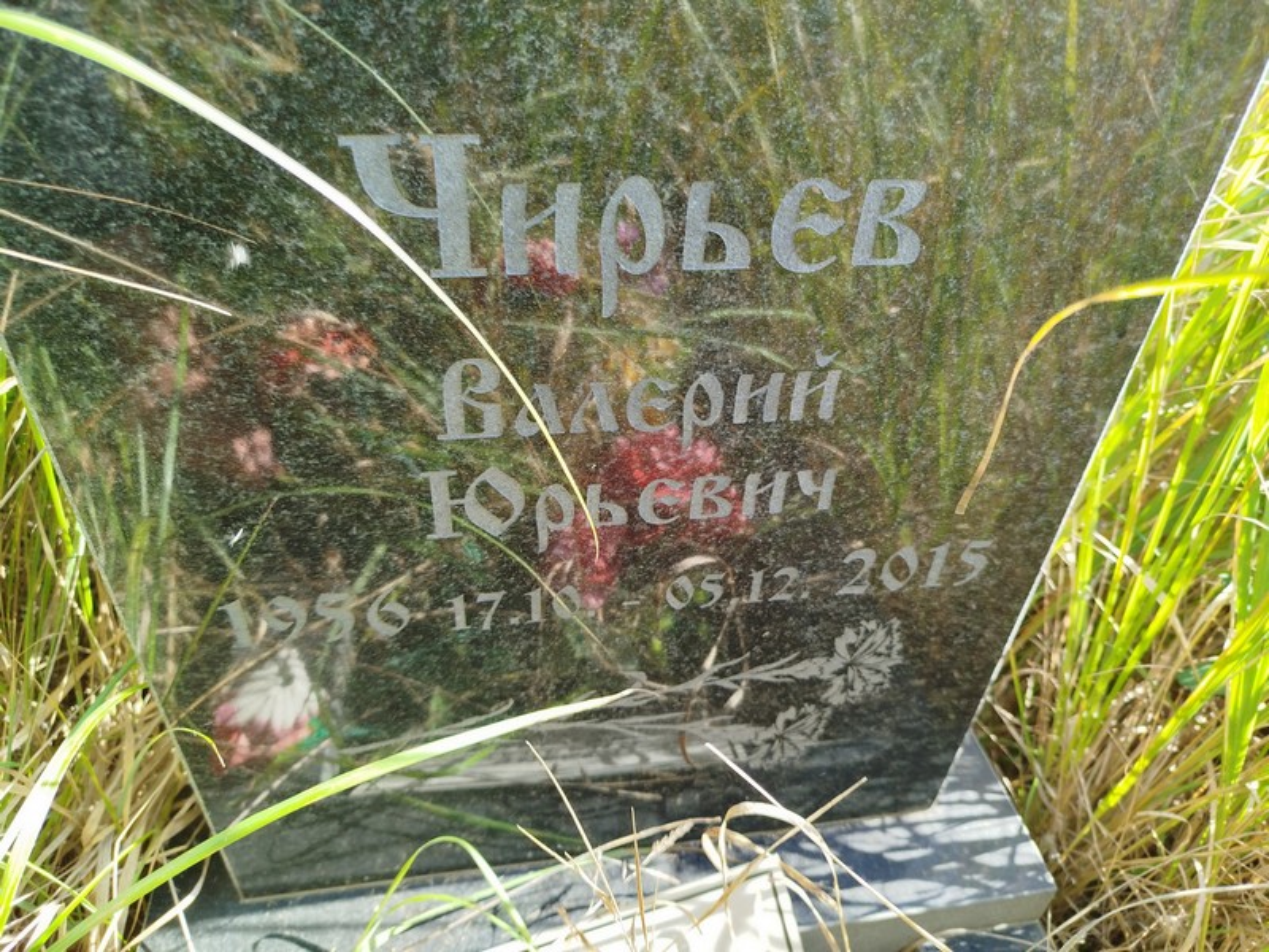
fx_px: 880
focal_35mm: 24
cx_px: 634
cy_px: 476
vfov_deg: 56.8
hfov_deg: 71.6
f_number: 1.7
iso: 50
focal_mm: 5.31
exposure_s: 1/118
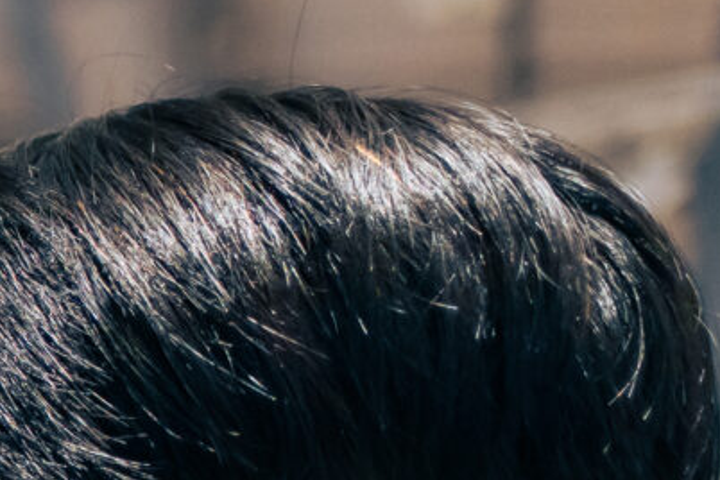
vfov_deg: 5.9
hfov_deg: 8.1
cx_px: -1333
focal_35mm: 223
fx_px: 4460
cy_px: 1237
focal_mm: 35
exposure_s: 1/250
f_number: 1.8
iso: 640
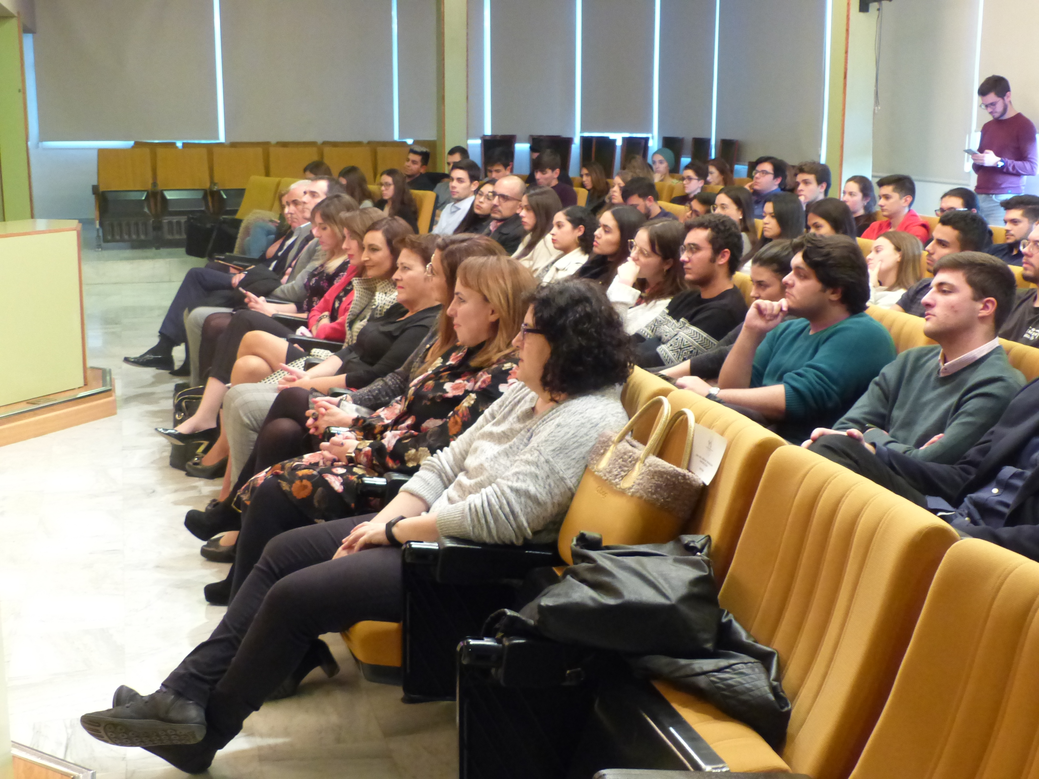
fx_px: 1321
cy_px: 390
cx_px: 520
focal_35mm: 44
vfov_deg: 32.9
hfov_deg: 42.9
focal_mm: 7.8
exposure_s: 1/25
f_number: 2.8
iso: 800
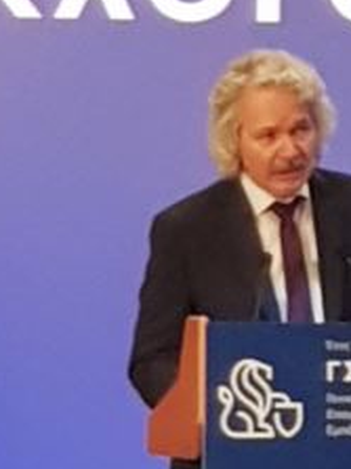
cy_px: 280
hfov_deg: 20.1
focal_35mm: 70
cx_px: 378
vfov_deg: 27.7
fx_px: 947
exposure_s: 1/33
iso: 160
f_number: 2.4
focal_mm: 6
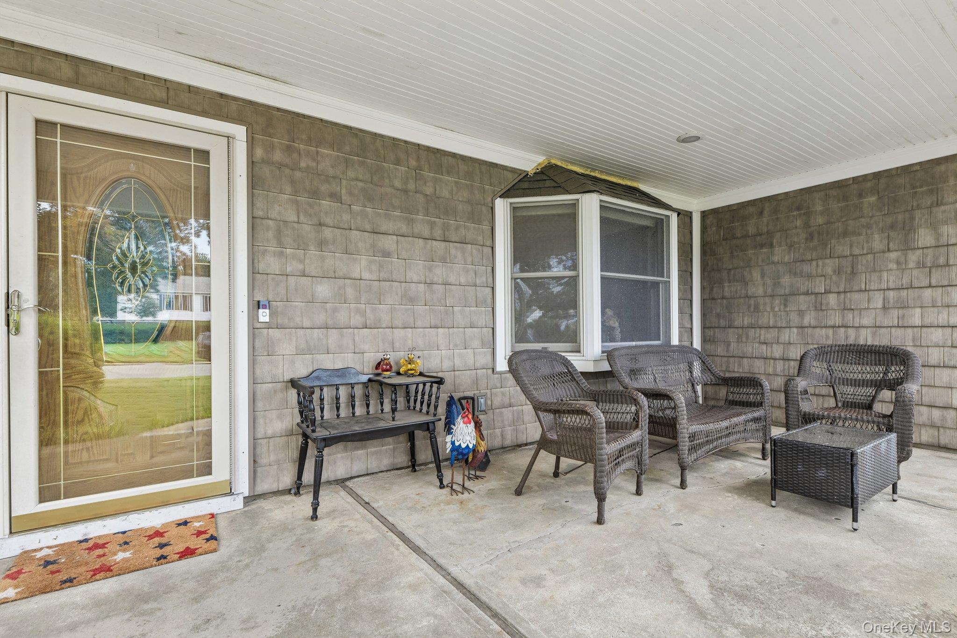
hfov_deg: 93.3
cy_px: 319
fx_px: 452
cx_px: 478
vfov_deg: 70.4
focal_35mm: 17
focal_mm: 17
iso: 160
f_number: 9
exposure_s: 1/50
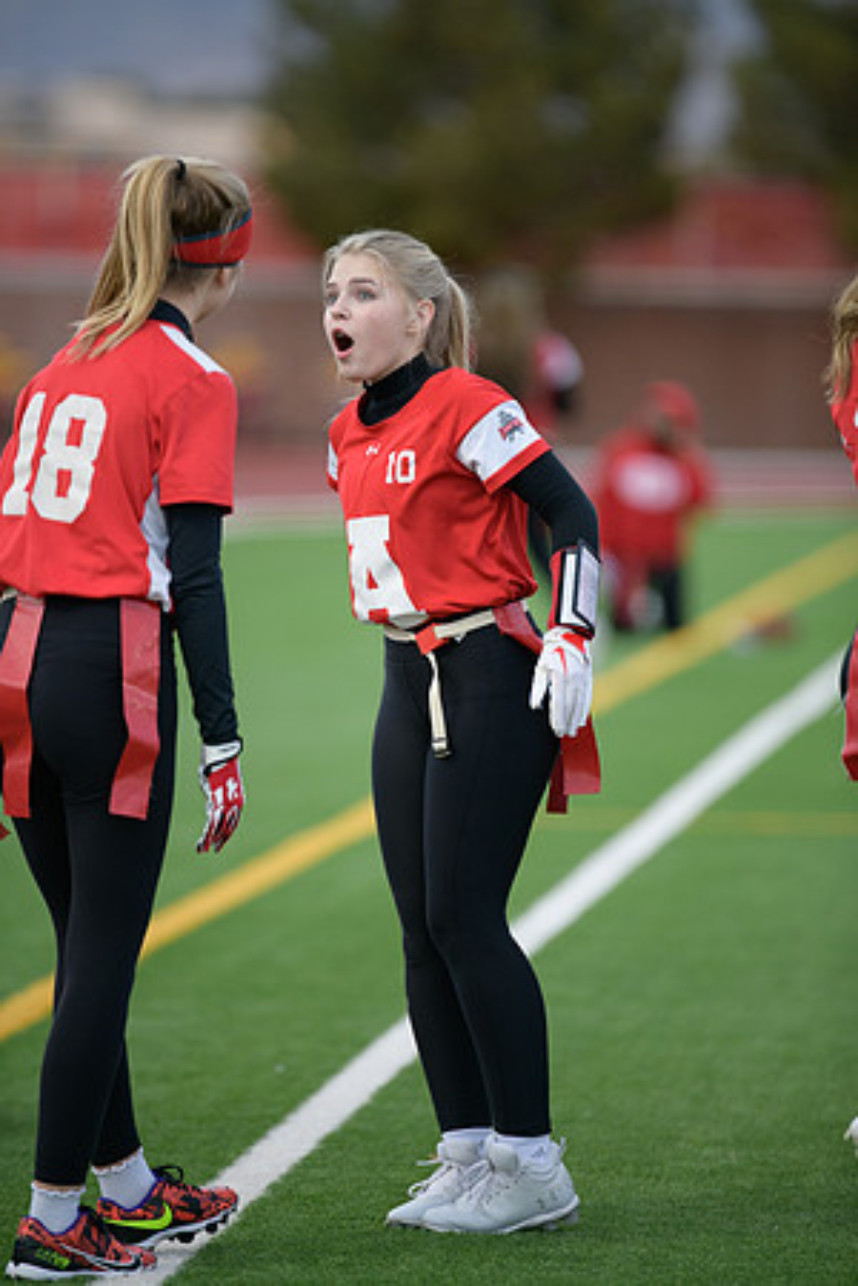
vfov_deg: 6.9
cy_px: 643
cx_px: 429
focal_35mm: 300
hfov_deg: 4.6
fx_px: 10724
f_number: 2.8
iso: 1600
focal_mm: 300
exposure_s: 1/1250
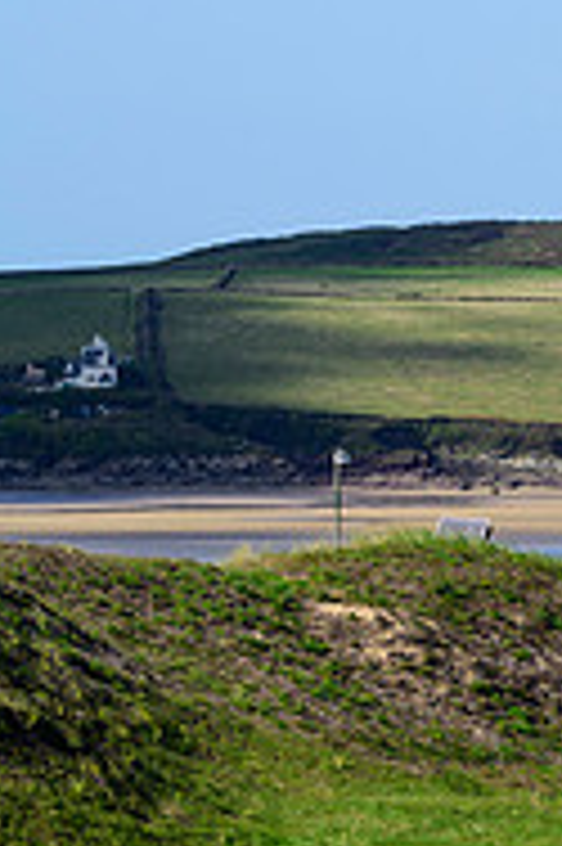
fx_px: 8679
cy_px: 425
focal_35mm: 370
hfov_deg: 3.7
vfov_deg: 5.6
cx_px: 1259
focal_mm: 120
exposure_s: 1/800
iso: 125
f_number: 5.6
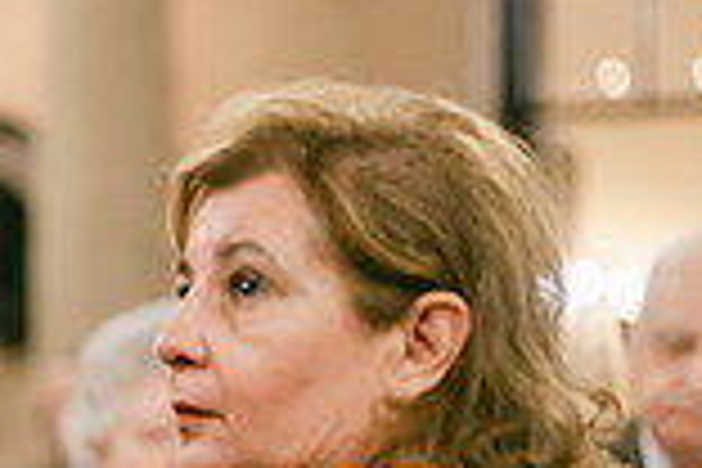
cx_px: -384
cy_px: 623
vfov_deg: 7.7
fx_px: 3412
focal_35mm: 175
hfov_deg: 11.2
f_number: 1.7
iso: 2000
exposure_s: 1/80
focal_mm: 55
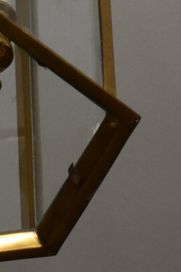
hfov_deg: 3.1
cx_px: -151
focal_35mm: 434
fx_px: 3277
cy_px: -155
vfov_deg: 4.7
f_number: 5.6
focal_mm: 45
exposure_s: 1/125
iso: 800
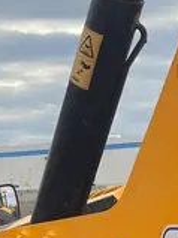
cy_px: 279
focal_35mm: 120
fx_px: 824
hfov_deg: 12.2
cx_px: 19
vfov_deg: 15.8
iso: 50
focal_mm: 5.1
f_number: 1.6
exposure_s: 1/2137
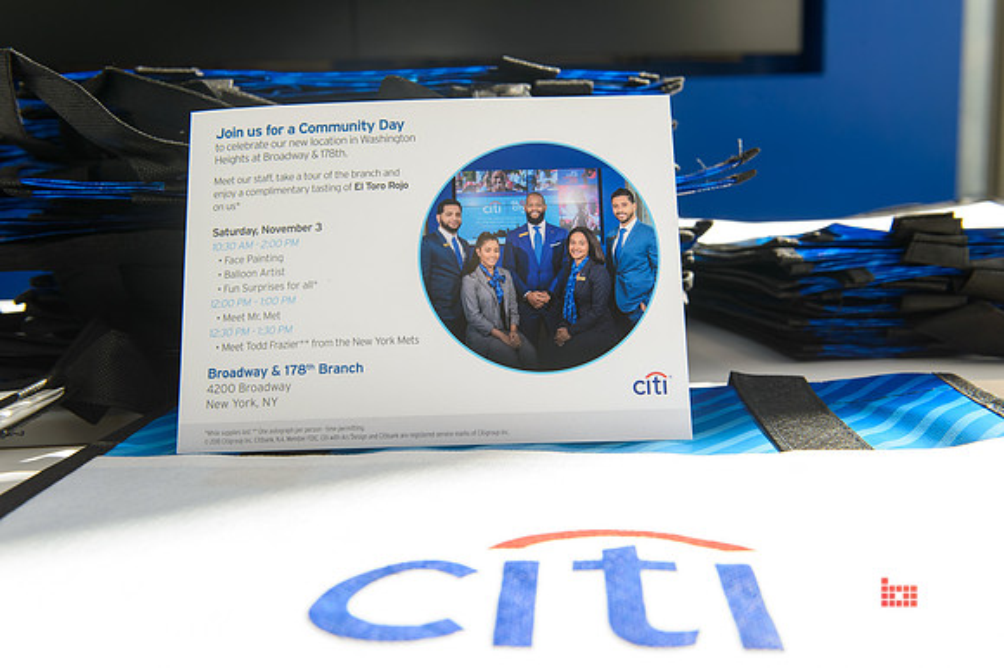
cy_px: 334
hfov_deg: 54.5
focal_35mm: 35
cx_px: 502
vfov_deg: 37.8
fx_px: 976
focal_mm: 35
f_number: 7.1
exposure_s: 1/250
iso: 640
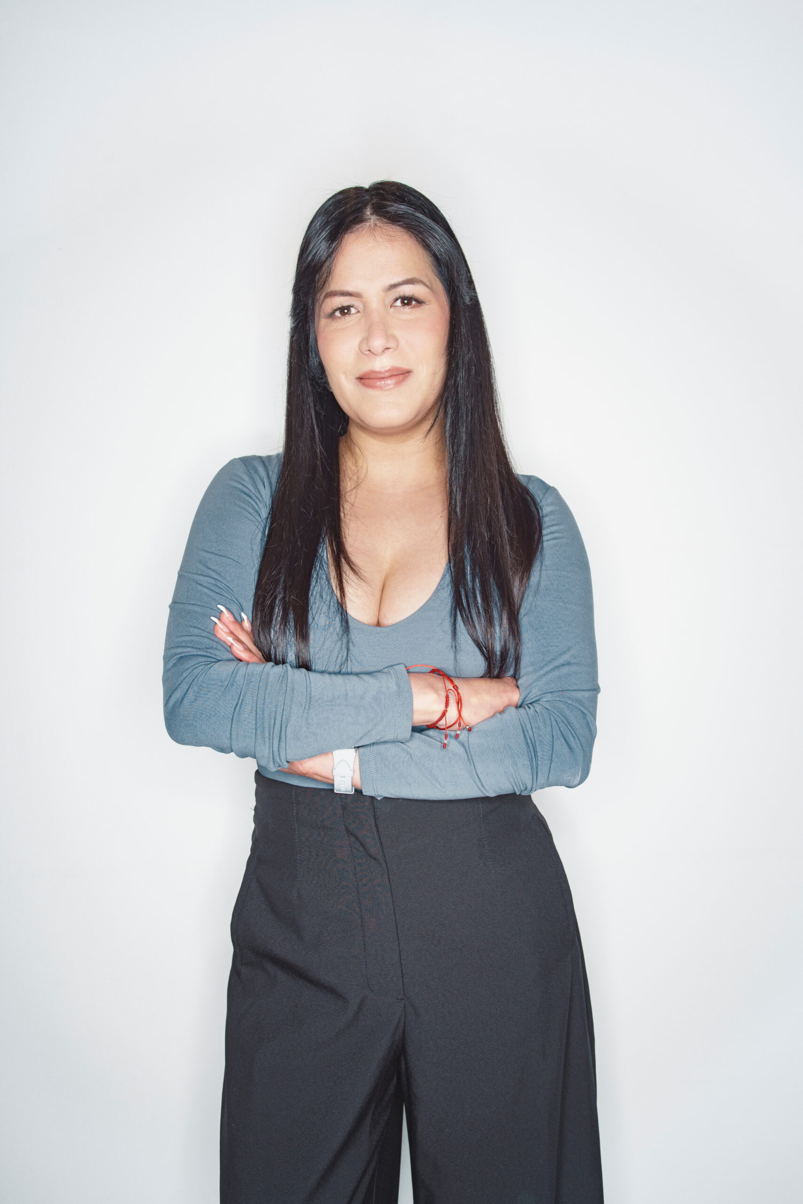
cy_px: 602
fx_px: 903
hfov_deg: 48.0
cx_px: 402
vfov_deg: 67.4
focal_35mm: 27
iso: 100
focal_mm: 27
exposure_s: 1/160
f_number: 8
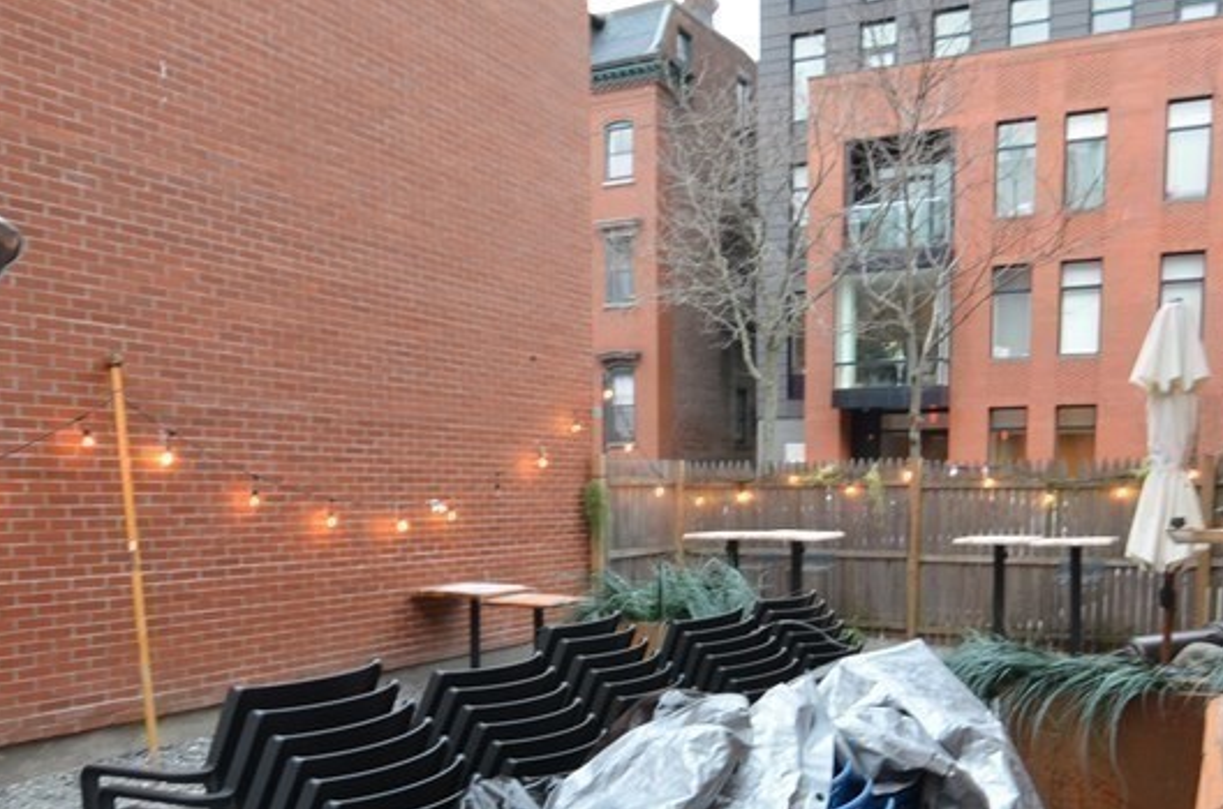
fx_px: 1083
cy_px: 633
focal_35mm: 32
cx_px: 721
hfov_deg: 58.5
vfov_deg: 39.5
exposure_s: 1/3
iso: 400
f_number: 10
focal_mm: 11
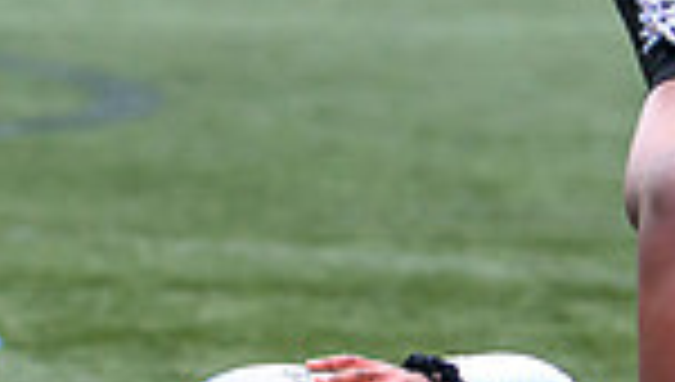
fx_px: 22520
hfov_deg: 1.7
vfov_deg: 1.0
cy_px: 698
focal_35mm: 1256
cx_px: 652
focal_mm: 220
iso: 1000
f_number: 4
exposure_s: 1/1250
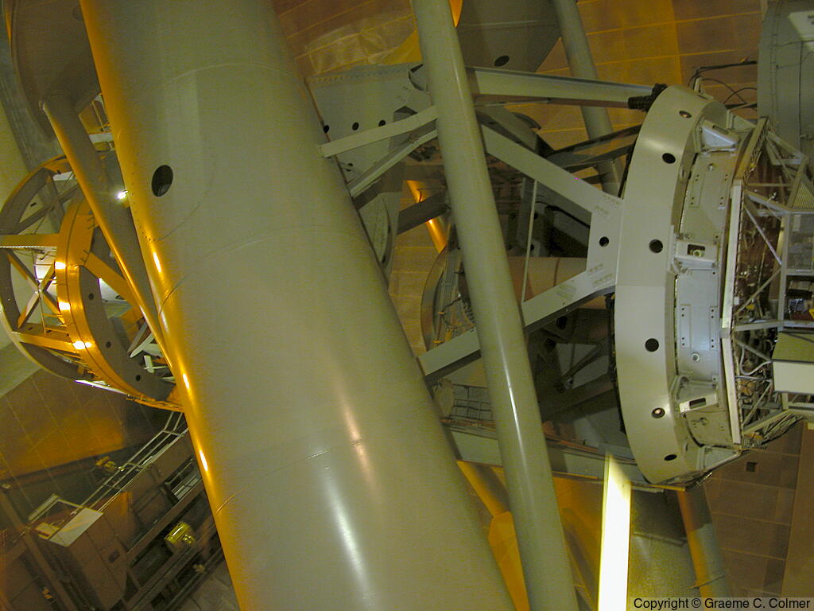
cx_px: 407
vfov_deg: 41.8
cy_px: 306
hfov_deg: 54.0
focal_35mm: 34
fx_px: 800
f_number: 2.8
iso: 100
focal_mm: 8.9
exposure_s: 1
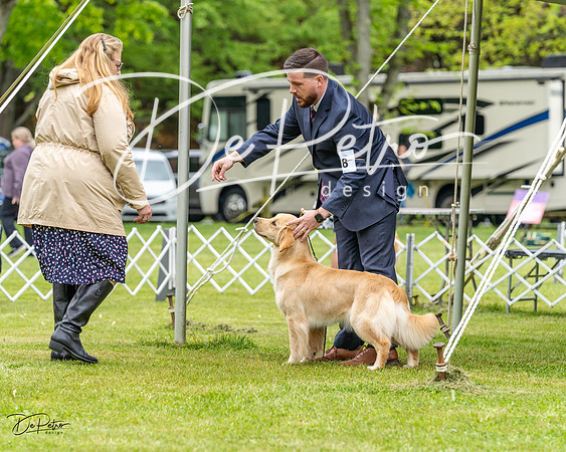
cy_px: 226
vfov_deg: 8.6
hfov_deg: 10.8
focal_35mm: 179
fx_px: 2999
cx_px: 283
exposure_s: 1/640
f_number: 4.5
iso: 400
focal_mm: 159
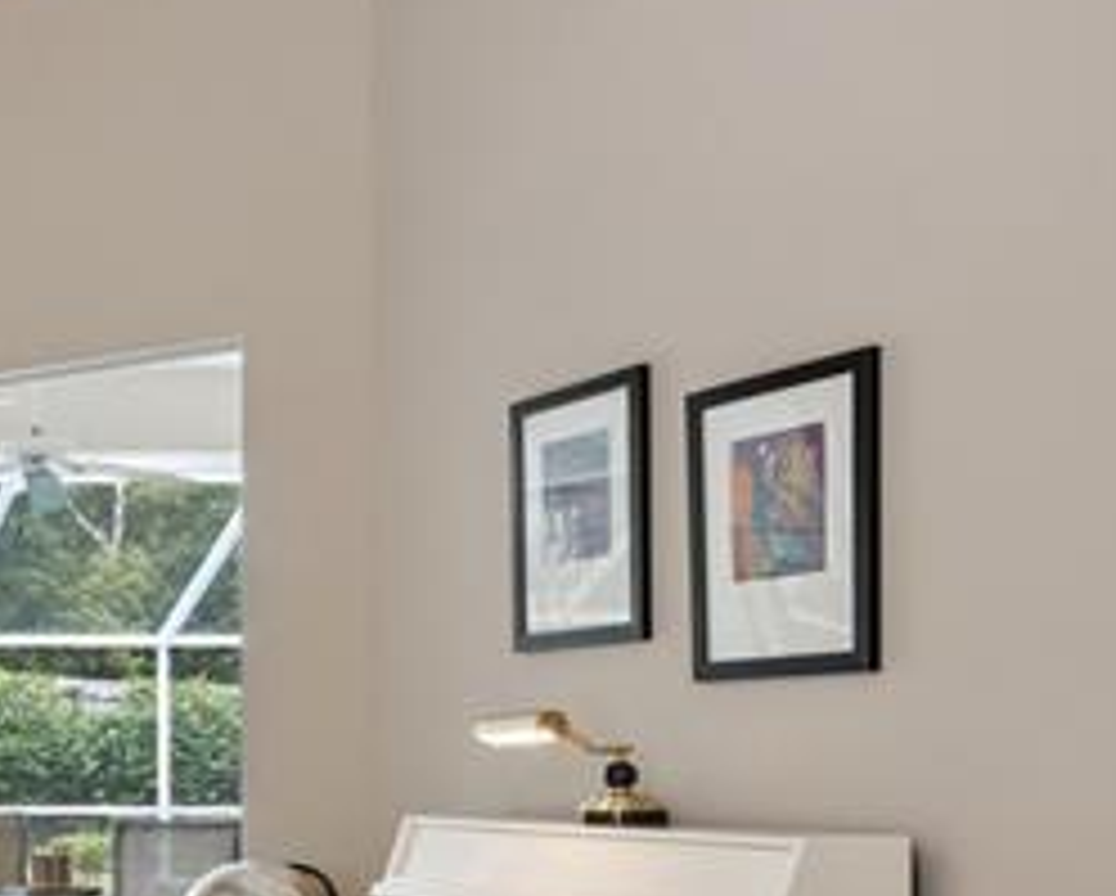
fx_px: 1995
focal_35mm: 60
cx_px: -616
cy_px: 752
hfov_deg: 23.8
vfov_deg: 24.8
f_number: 10
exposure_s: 1/25
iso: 800
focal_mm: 15.6
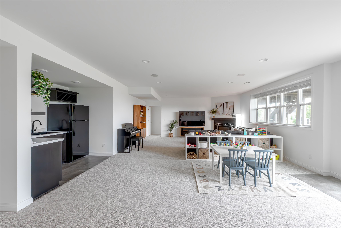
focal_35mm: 14
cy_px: 114
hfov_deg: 104.3
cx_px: 170
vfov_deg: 81.2
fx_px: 133
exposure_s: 1/100
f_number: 7.1
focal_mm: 14
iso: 3200
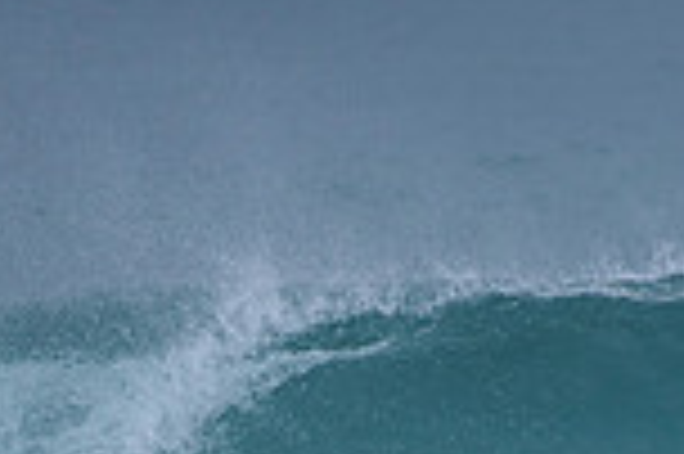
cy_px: 735
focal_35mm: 1912
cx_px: 558
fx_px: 36288
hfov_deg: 1.1
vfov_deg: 0.7
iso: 280
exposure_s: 1/2000
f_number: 5.6
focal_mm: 500
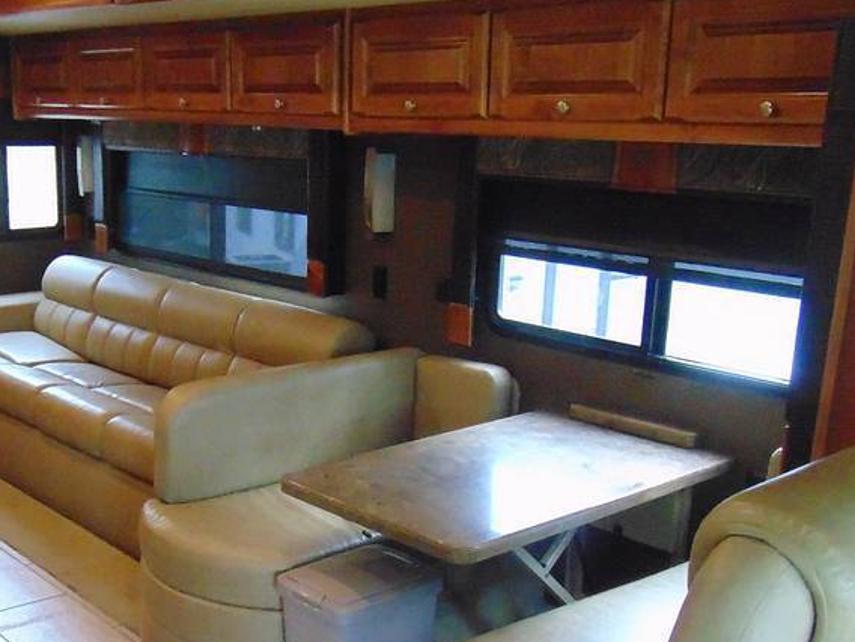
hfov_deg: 42.4
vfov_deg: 32.7
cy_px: 410
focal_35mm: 44
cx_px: 292
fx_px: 1087
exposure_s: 1/60
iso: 800
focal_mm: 4.5
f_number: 3
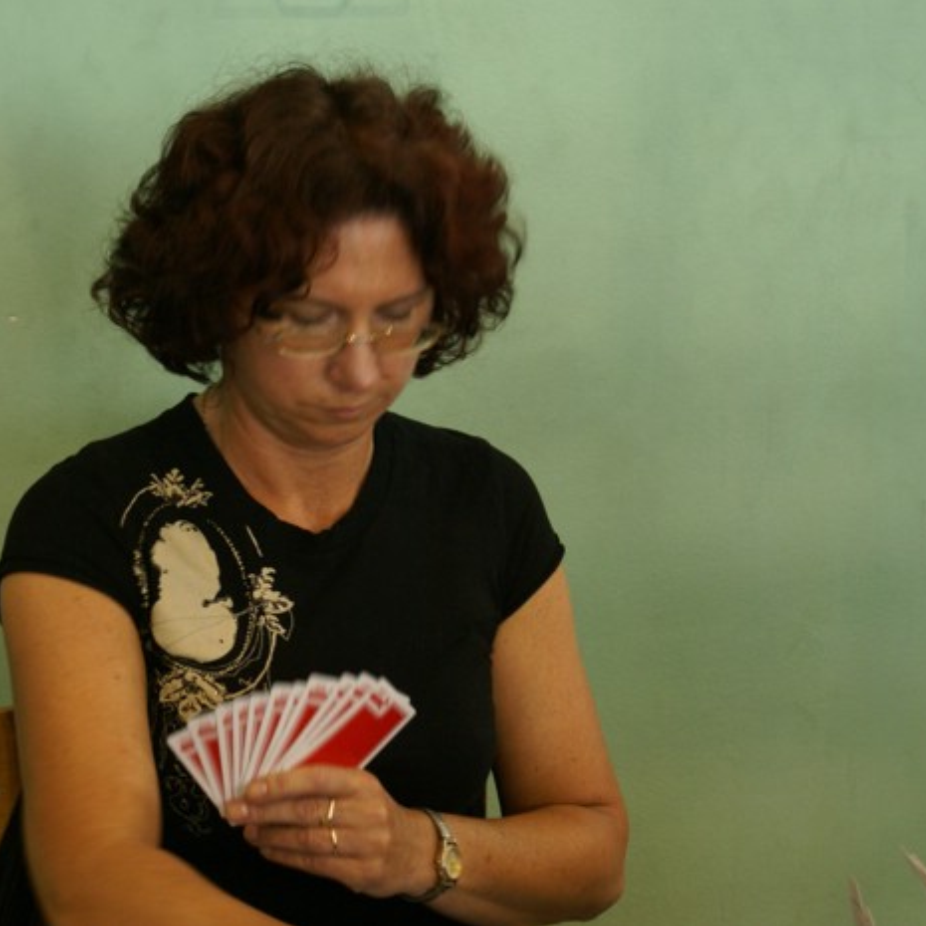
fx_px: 2905
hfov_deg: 18.1
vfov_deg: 18.1
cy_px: 464
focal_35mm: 96
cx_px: 311
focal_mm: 50
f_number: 5.6
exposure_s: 1/20
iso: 400
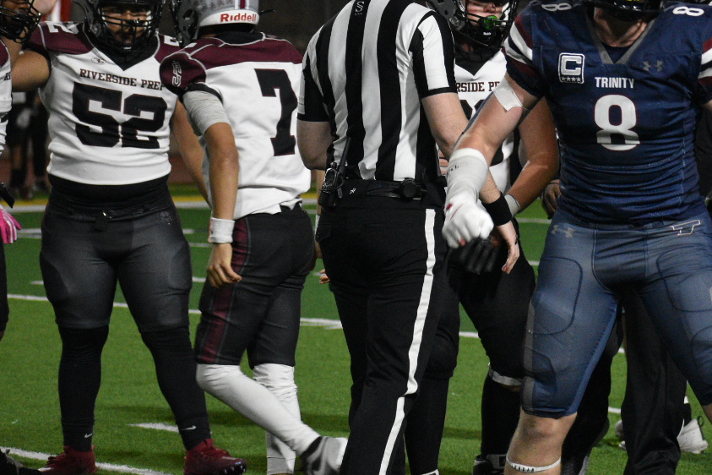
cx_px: 648
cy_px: 217
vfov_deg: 4.7
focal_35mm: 294
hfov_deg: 7.0
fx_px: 5814
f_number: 4.8
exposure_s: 1/320
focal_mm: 102
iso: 3200
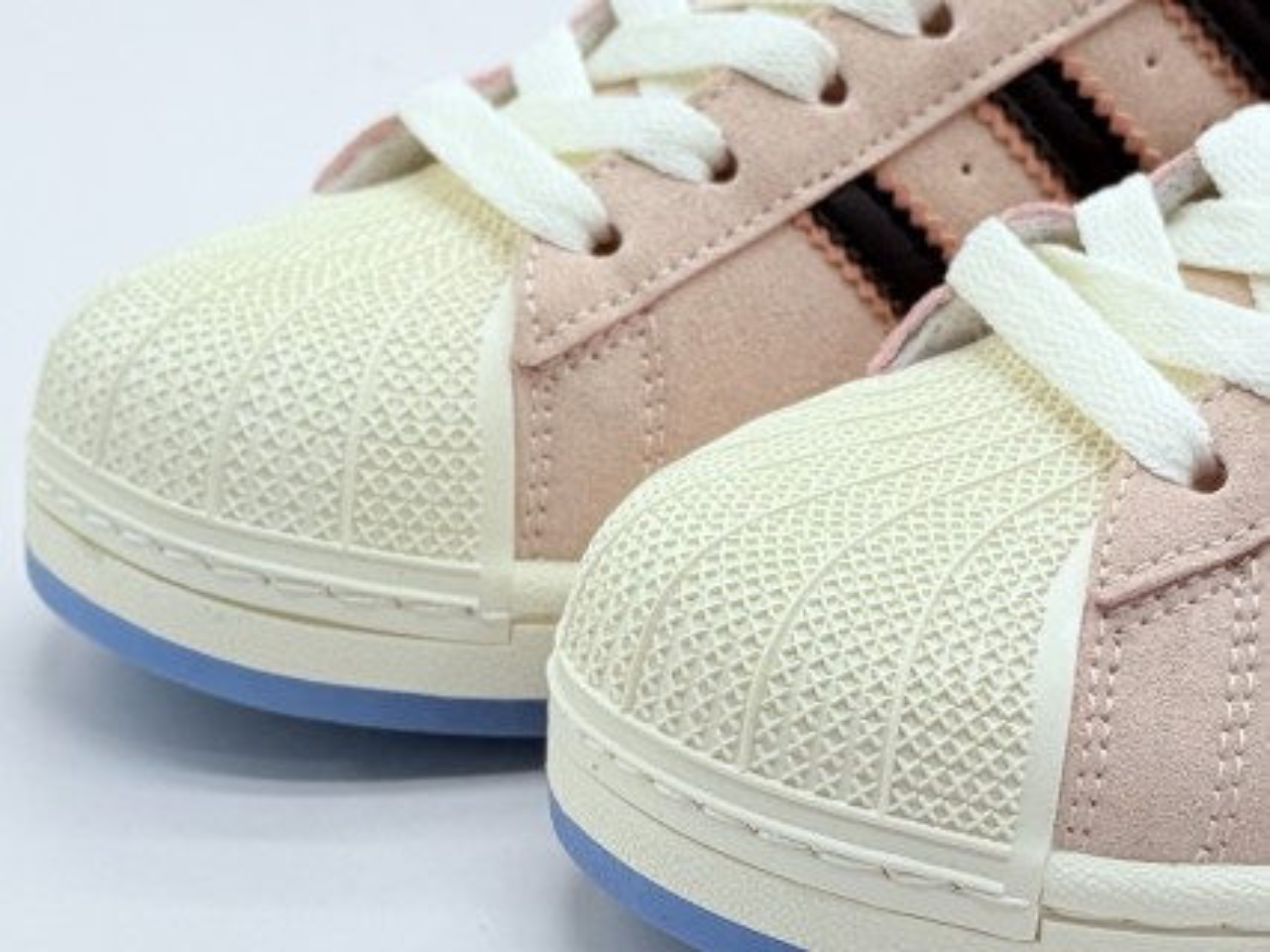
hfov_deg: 39.7
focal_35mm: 48
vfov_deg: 30.3
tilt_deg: -23.2
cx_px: 635
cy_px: 476
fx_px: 1761
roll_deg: +0.3
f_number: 1.78
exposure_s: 1/693
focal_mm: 6.76
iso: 64
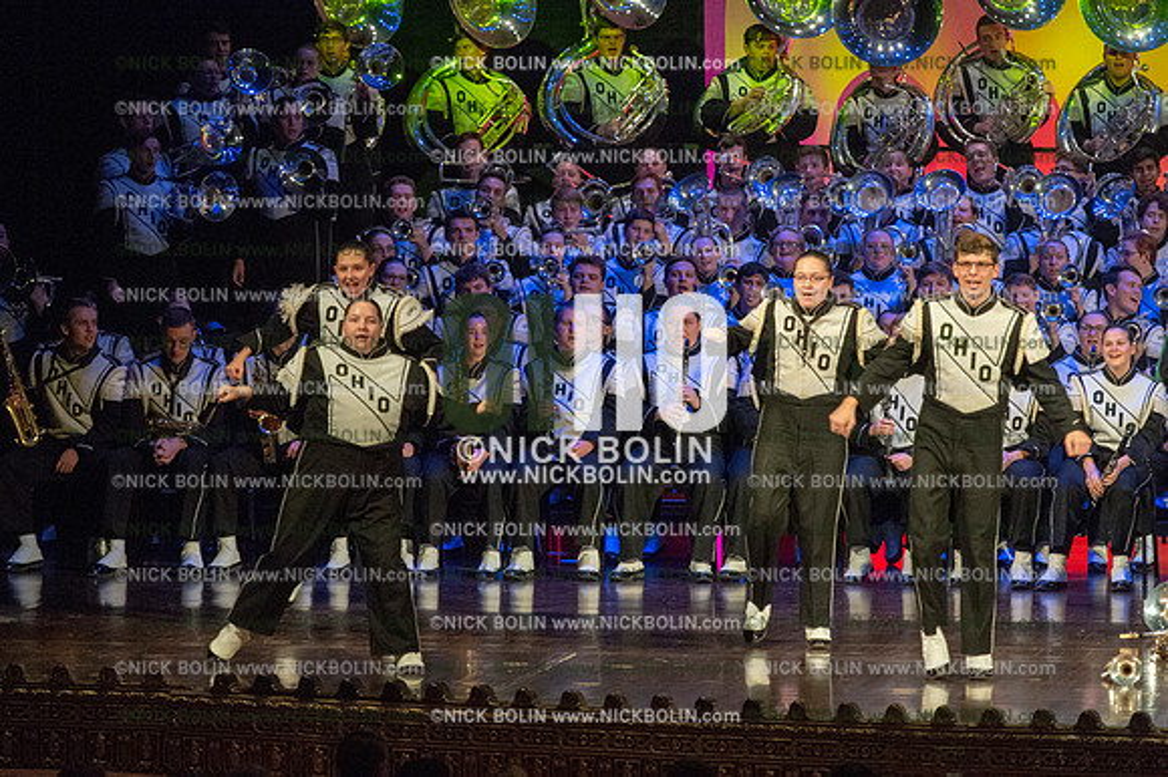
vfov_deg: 6.5
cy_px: 388
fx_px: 6809
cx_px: 584
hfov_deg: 9.8
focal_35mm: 210
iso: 8000
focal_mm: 210
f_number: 5.6
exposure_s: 1/400
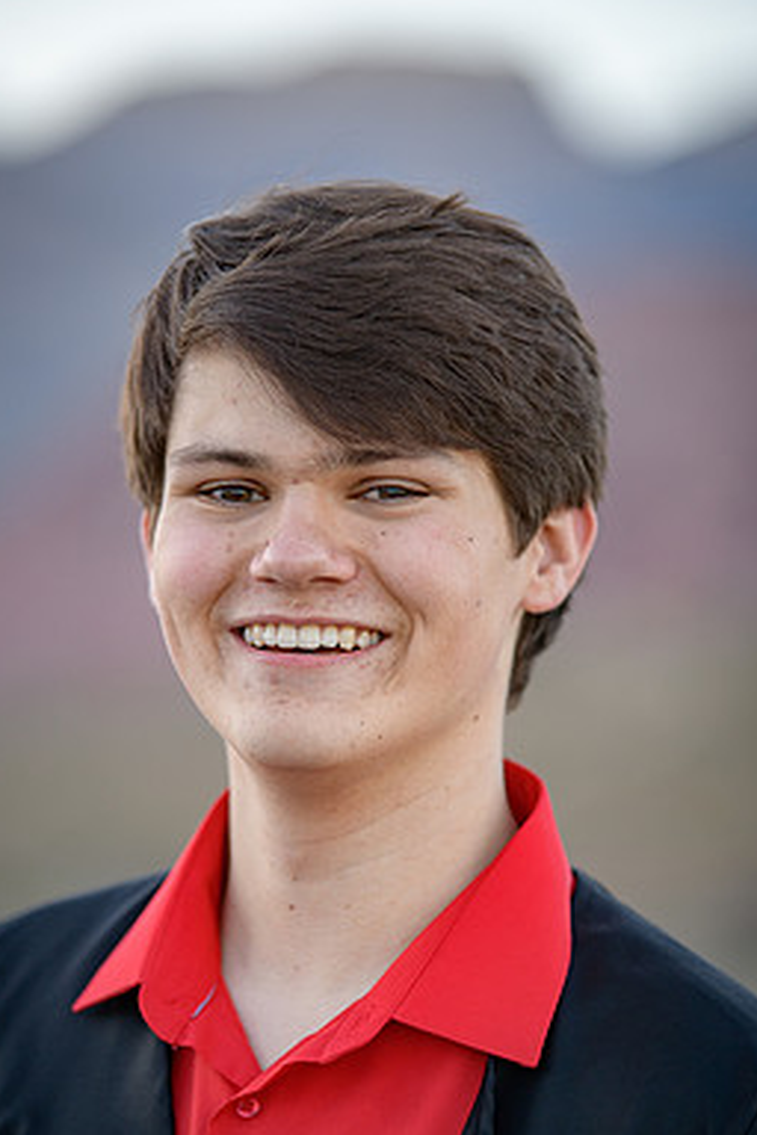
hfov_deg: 8.1
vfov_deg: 12.1
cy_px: 624
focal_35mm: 170
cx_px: 355
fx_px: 5362
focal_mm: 145
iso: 250
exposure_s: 1/640
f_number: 2.8
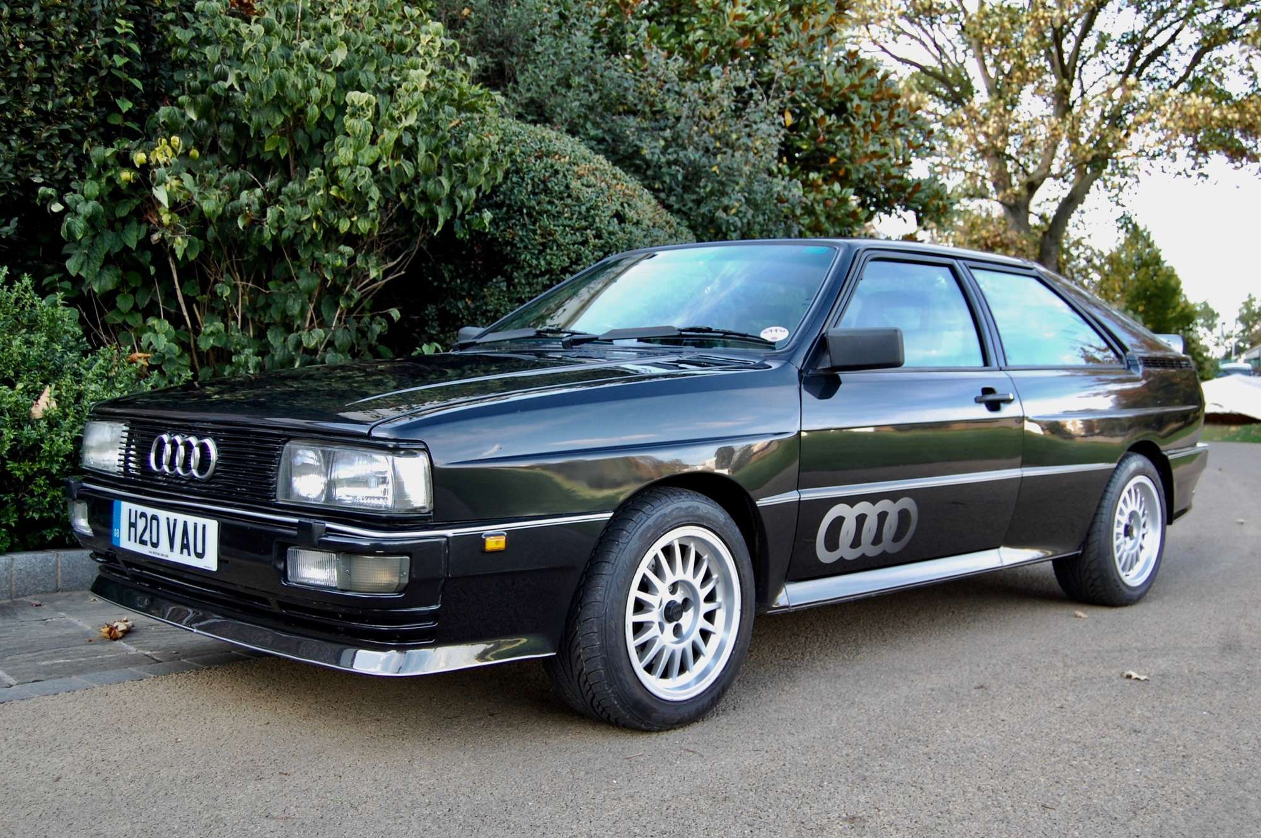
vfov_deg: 34.2
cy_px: 419
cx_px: 630
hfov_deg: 49.6
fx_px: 1365
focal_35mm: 39
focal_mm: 26
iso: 400
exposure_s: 1/100
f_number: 5
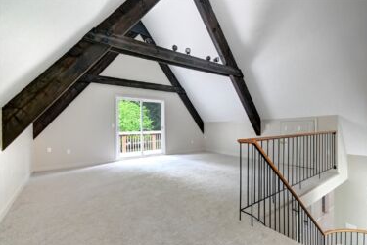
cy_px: 128
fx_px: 163
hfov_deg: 96.6
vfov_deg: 73.7
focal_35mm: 16
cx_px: 194
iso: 3200
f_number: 11
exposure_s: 1/6
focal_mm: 10
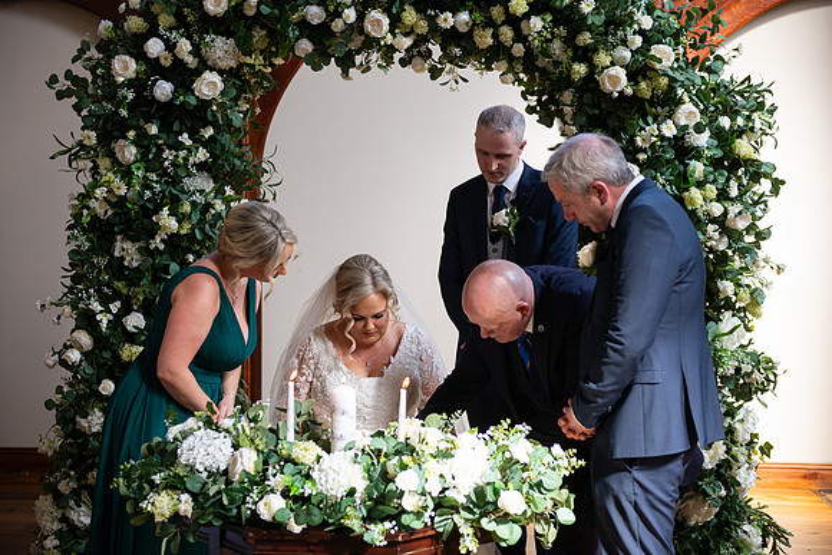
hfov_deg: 36.2
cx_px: 416
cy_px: 278
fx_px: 1271
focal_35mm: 55
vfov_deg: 24.6
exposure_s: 1/160
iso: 500
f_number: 3.5
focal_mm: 55
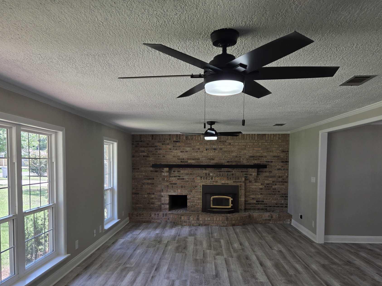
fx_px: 309
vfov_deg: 49.4
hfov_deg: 63.4
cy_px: 172
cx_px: 189
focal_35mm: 28
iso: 32
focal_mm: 5.4
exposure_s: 1/120
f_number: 1.8
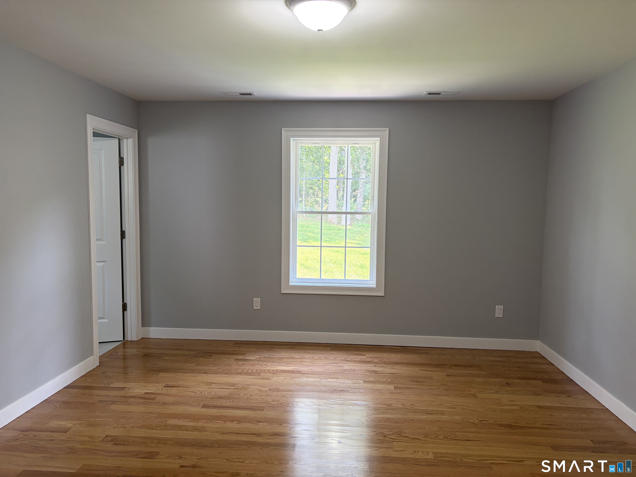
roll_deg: -0.2
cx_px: 318
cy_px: 238
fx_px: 478
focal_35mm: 26
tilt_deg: -5.0
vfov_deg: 53.1
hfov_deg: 67.3
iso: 100
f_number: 1.6
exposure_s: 1/60
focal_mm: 5.96
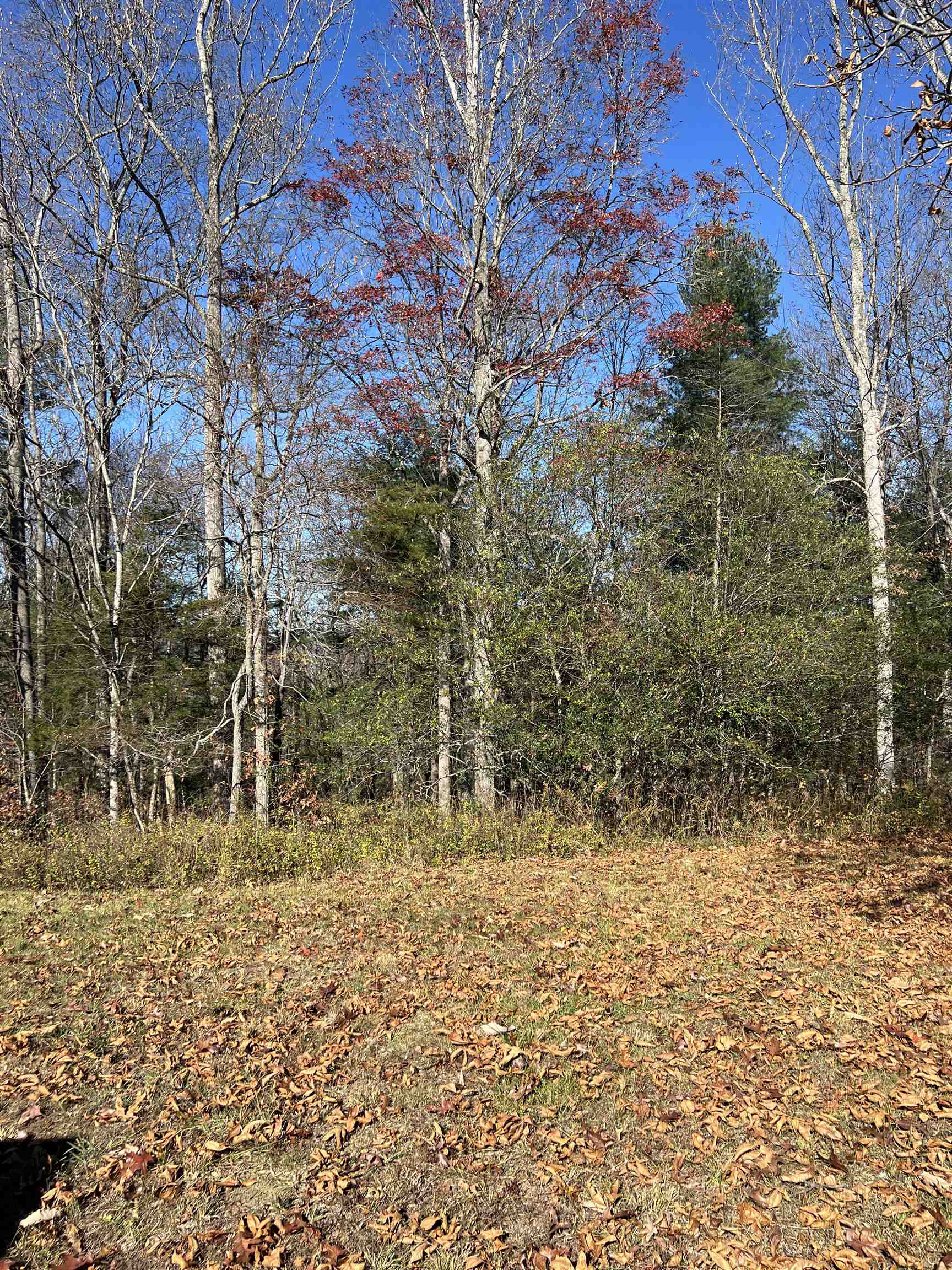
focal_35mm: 26
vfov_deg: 67.3
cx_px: 476
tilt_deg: +1.1
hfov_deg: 53.1
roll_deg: +0.7
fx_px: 953
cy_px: 635
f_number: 1.5
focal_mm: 5.7
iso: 50
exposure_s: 1/2571
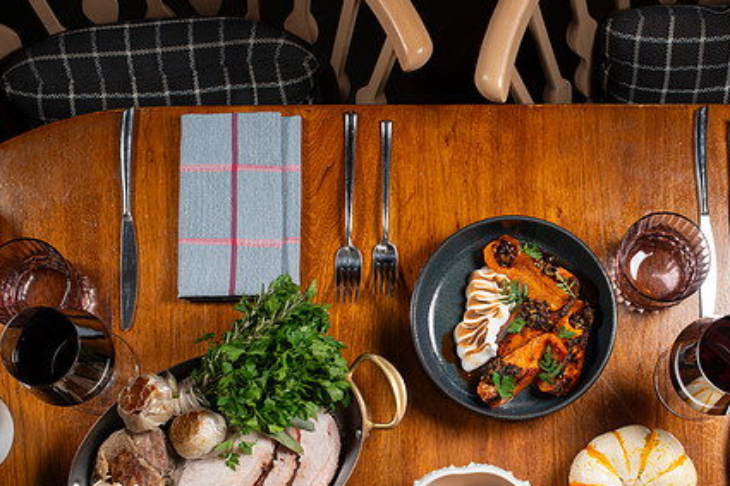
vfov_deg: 19.4
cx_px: 472
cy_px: 329
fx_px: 1419
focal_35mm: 70
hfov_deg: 28.7
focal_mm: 50
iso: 200
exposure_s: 1/250
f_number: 6.3
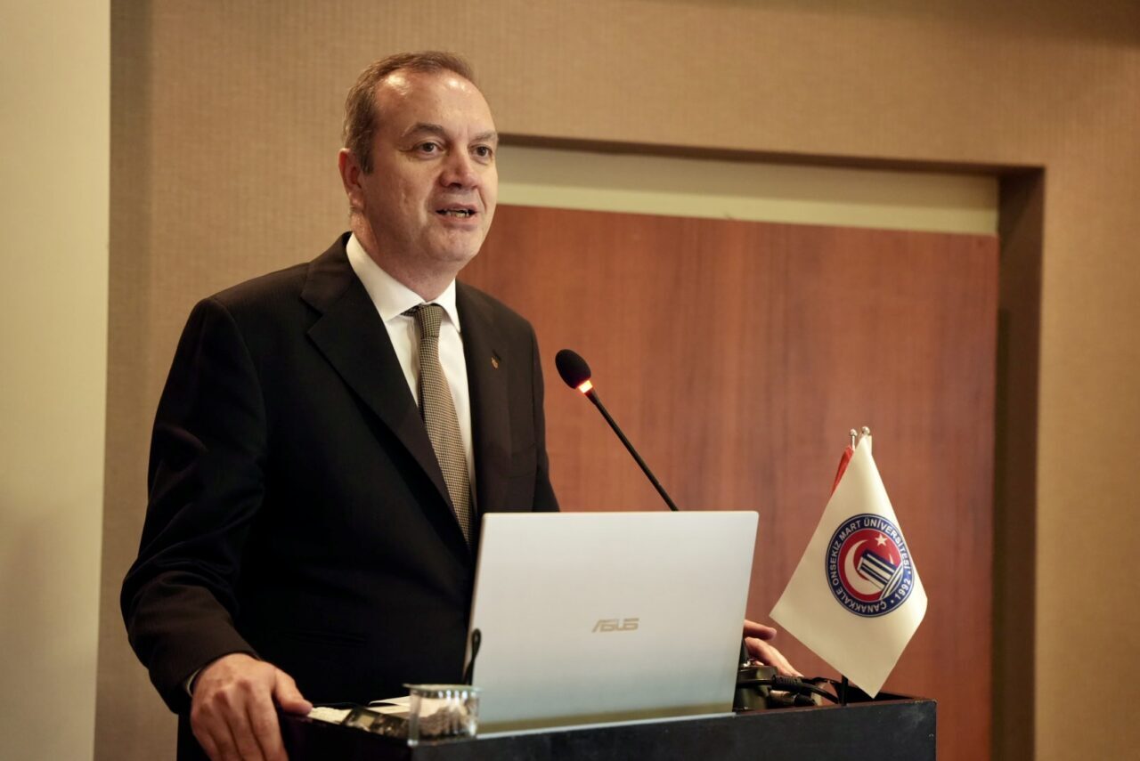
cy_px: 380
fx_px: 2218
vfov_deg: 19.5
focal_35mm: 70
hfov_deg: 28.8
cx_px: 570
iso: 3200
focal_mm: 70
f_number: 2.8
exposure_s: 1/100
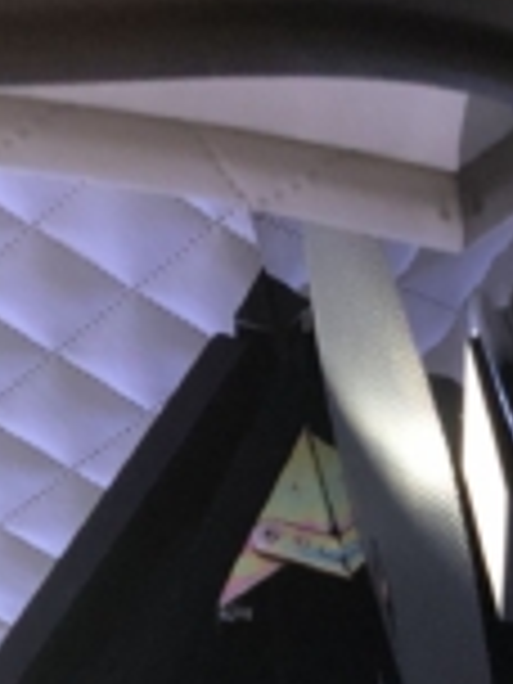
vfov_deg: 10.4
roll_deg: -0.5
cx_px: 140
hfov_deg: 8.2
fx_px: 3596
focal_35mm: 182
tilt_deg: +29.5
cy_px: 1091
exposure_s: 1/20
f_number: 2.4
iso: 160
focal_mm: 6
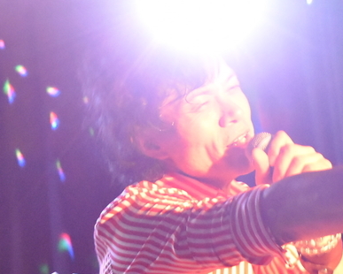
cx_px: 321
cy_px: 217
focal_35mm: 135
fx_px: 1376
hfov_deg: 14.0
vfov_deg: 11.4
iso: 6400
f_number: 4
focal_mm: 31
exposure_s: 1/60
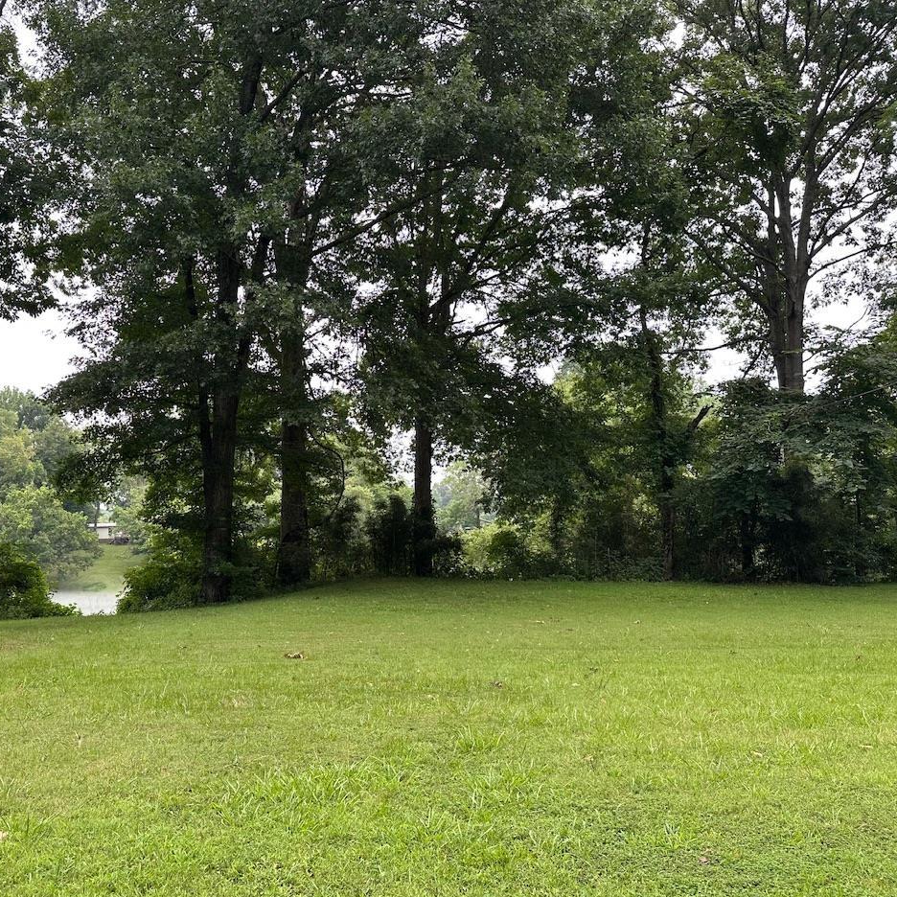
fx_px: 850
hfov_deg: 54.9
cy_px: 459
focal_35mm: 29
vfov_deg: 55.6
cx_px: 330
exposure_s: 1/186
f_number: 1.78
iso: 64
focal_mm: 6.86
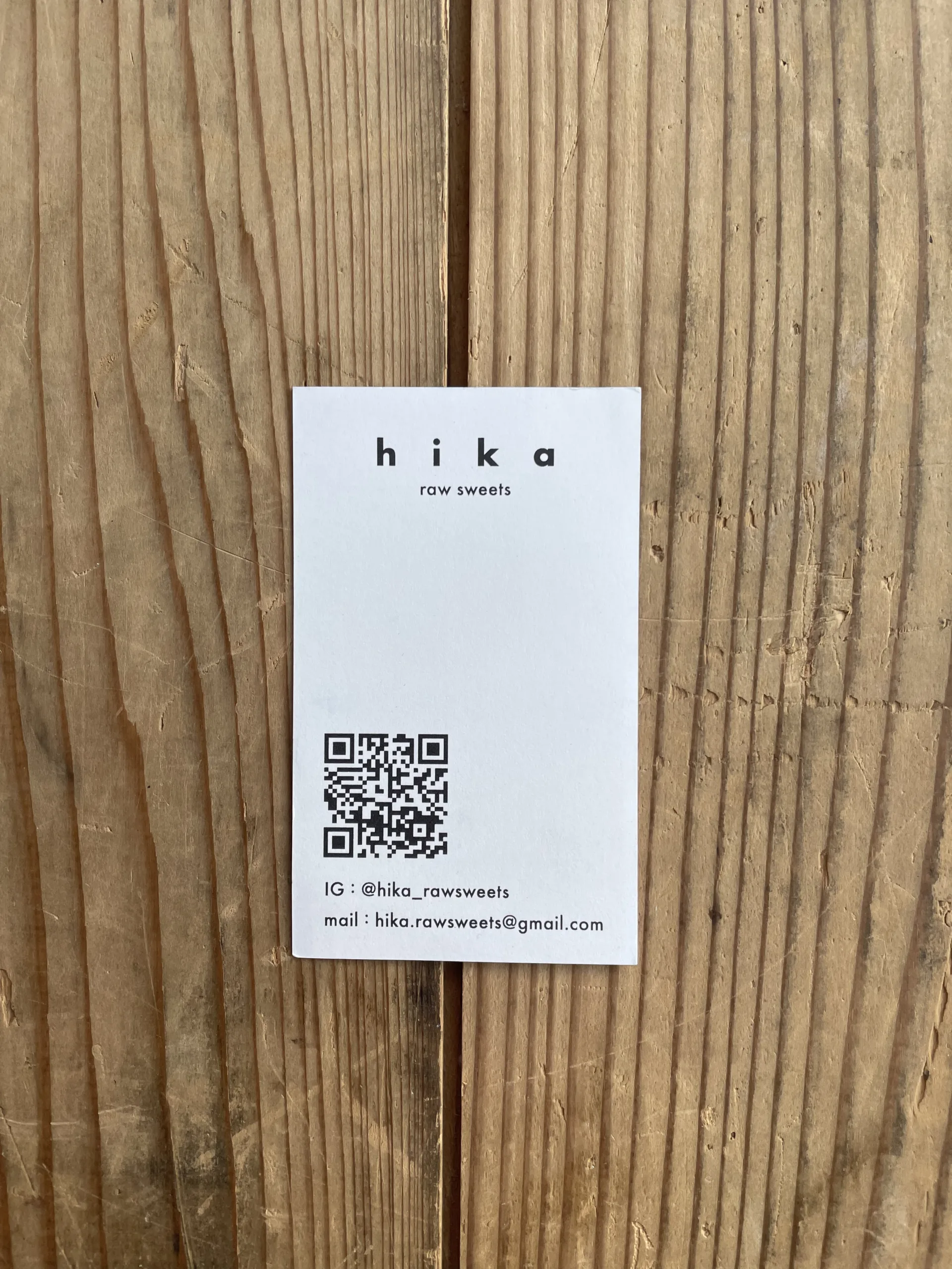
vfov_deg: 67.3
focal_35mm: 26
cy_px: 634
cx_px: 476
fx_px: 953
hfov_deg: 53.1
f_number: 1.6
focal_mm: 4.2
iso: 32
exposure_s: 1/351
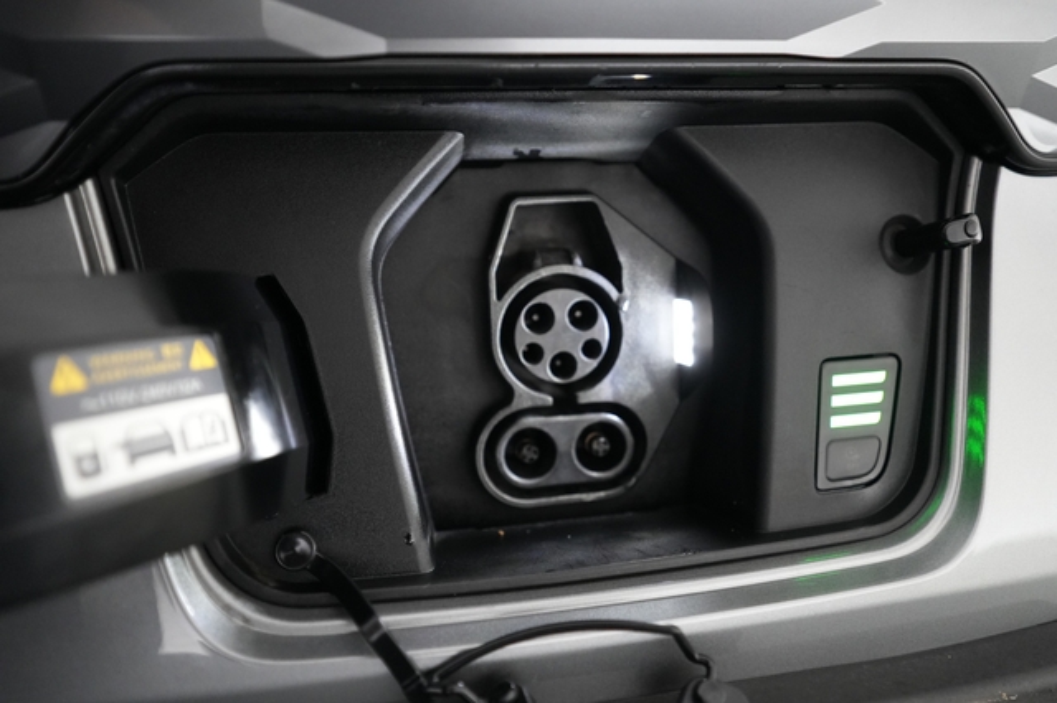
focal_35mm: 26
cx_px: 528
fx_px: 763
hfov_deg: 69.4
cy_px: 352
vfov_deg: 49.5
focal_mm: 26
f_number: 2.8
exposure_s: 1/160
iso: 5000
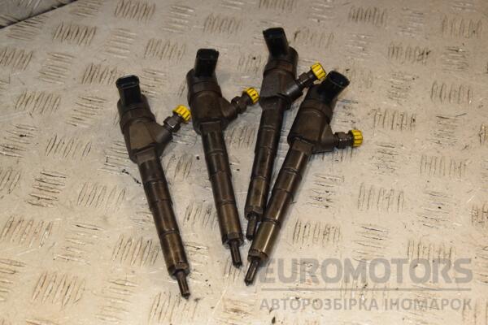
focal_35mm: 68
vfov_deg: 20.2
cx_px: 244
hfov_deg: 29.9
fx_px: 915
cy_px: 162
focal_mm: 45
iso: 800
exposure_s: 1/200
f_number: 7.1
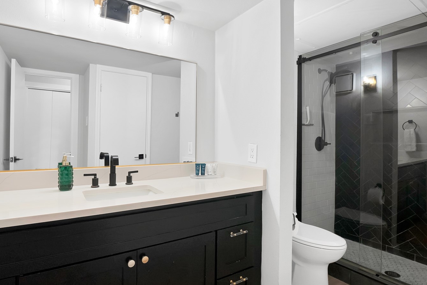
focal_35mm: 18
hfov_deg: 89.8
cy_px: 138
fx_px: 214
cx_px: 196
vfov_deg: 67.5
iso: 640
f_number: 9
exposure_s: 1/13
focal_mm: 12
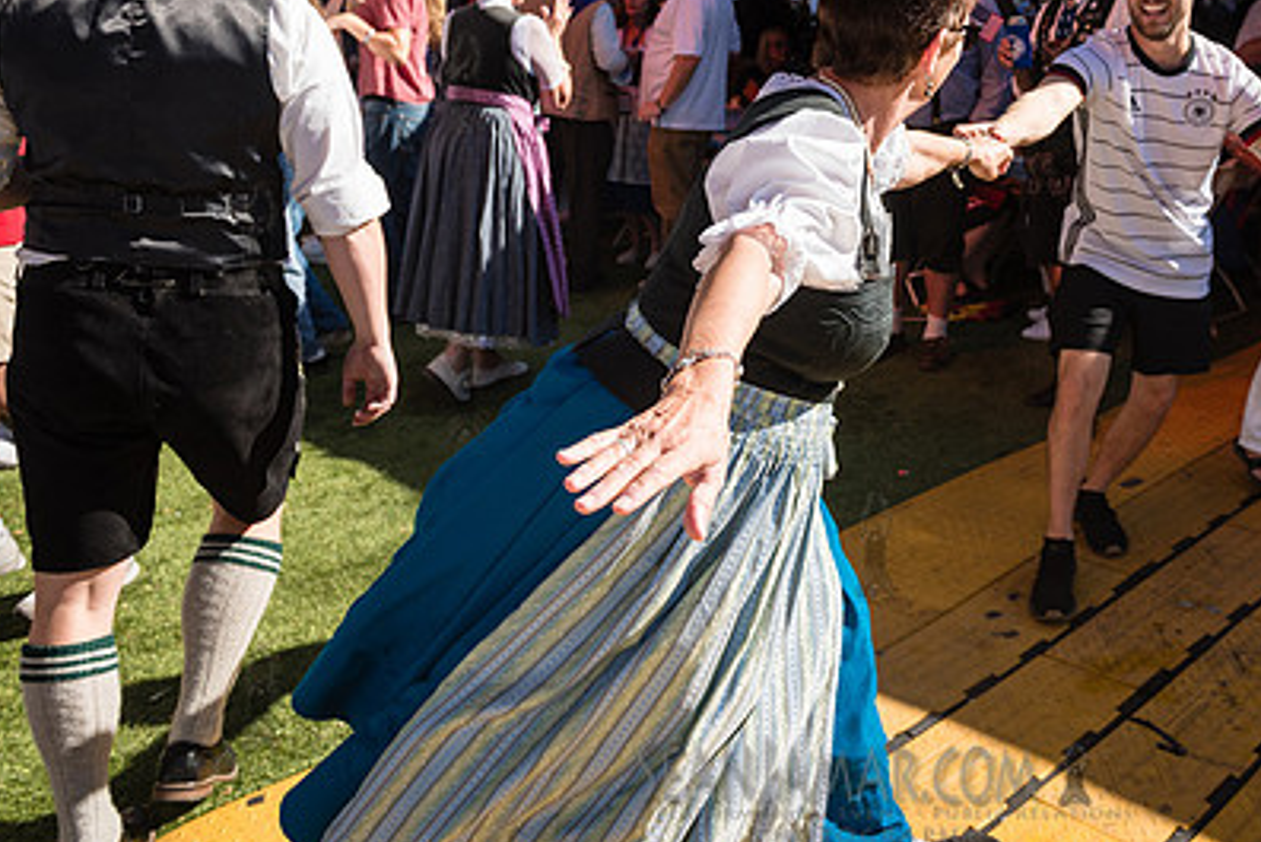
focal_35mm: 38
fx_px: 1331
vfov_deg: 34.5
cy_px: 234
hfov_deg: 49.5
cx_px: 873
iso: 250
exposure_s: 1/1000
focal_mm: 26
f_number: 4
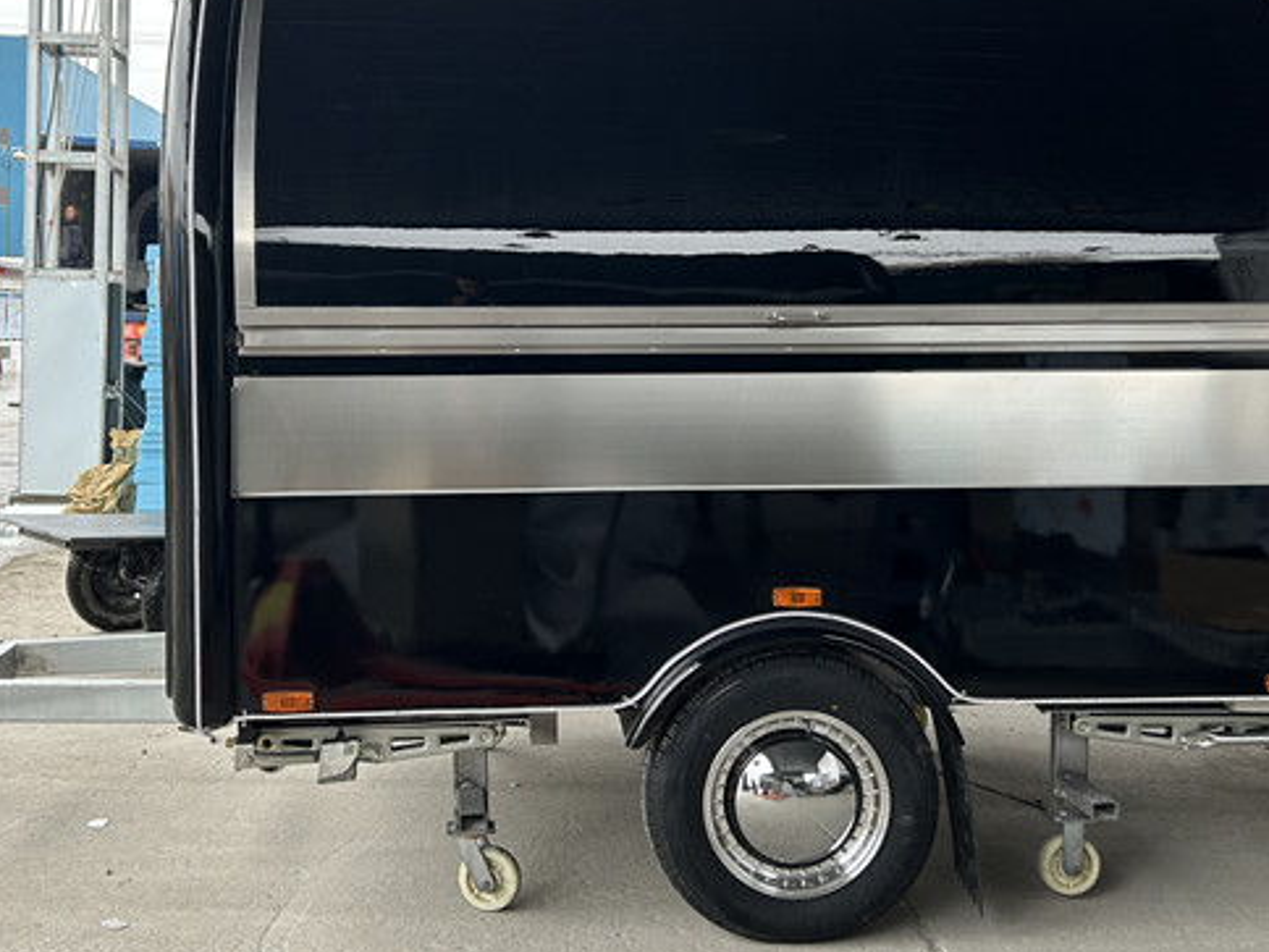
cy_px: 349
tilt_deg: -1.3
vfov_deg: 33.4
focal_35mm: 43
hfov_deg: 43.8
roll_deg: -1.6
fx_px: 1576
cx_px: 561
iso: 40
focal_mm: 5.7
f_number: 1.5
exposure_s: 1/121
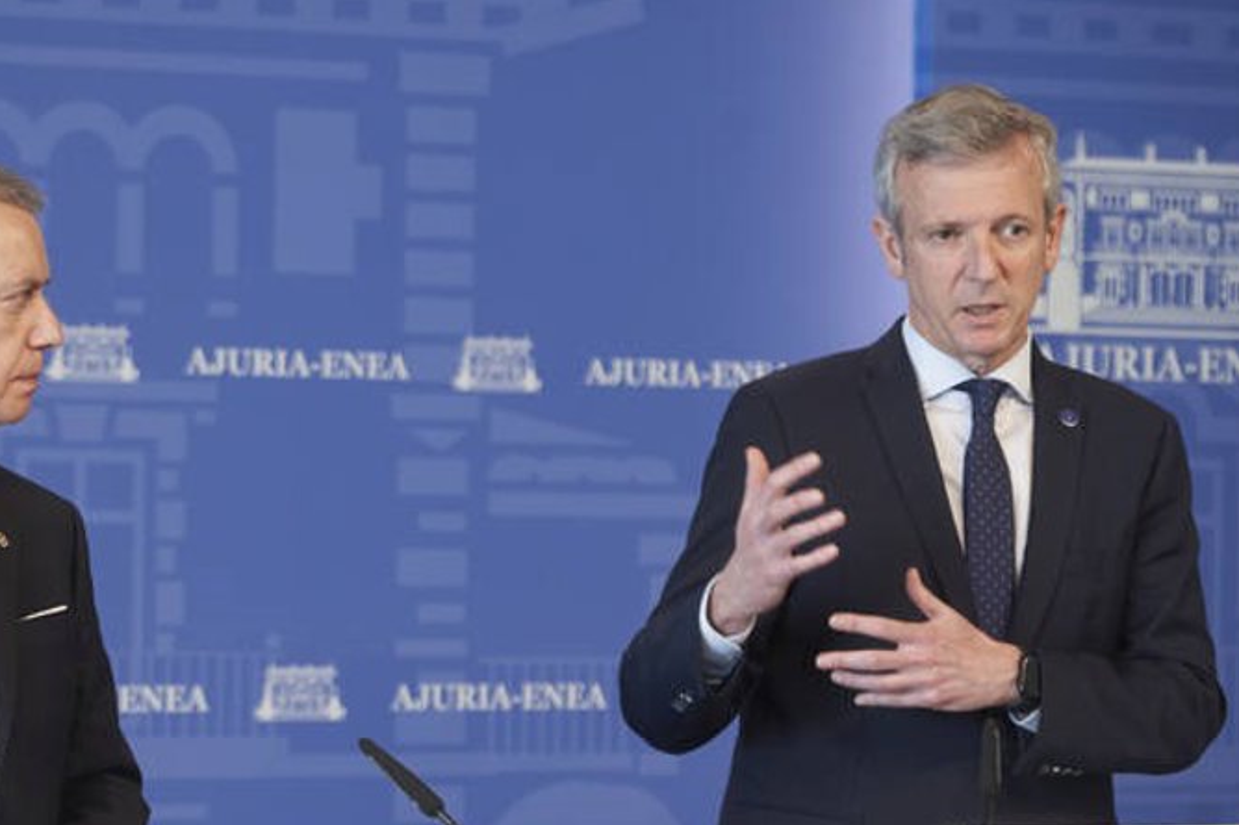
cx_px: 482
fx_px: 7019
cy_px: 513
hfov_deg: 10.1
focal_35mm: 204
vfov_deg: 6.7
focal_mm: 139
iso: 800
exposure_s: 1/100
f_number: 4.5
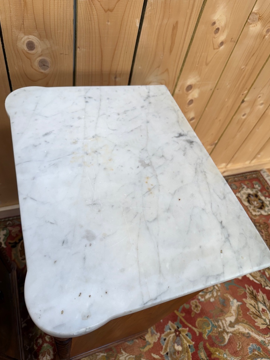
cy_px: 186
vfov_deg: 69.4
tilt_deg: -51.3
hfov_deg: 54.9
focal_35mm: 25
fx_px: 260
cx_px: 130
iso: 64
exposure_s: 1/154
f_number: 1.78
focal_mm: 6.76
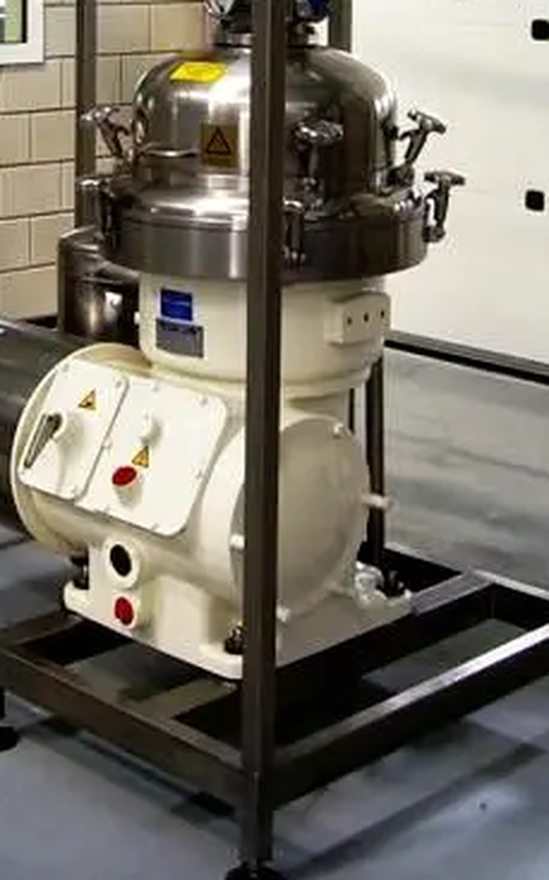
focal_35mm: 59
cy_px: 187
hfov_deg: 21.8
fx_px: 1414
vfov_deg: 33.6
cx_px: 153
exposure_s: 1/125
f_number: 2.7
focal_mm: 5.6
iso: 80
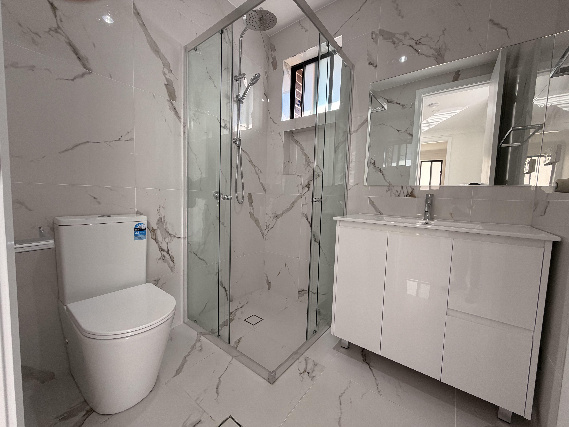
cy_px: 214
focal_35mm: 14
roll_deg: -1.8
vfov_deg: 85.7
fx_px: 230
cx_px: 284
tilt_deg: -4.7
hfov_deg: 102.1
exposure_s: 1/121
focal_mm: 2.22
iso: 100
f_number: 2.2
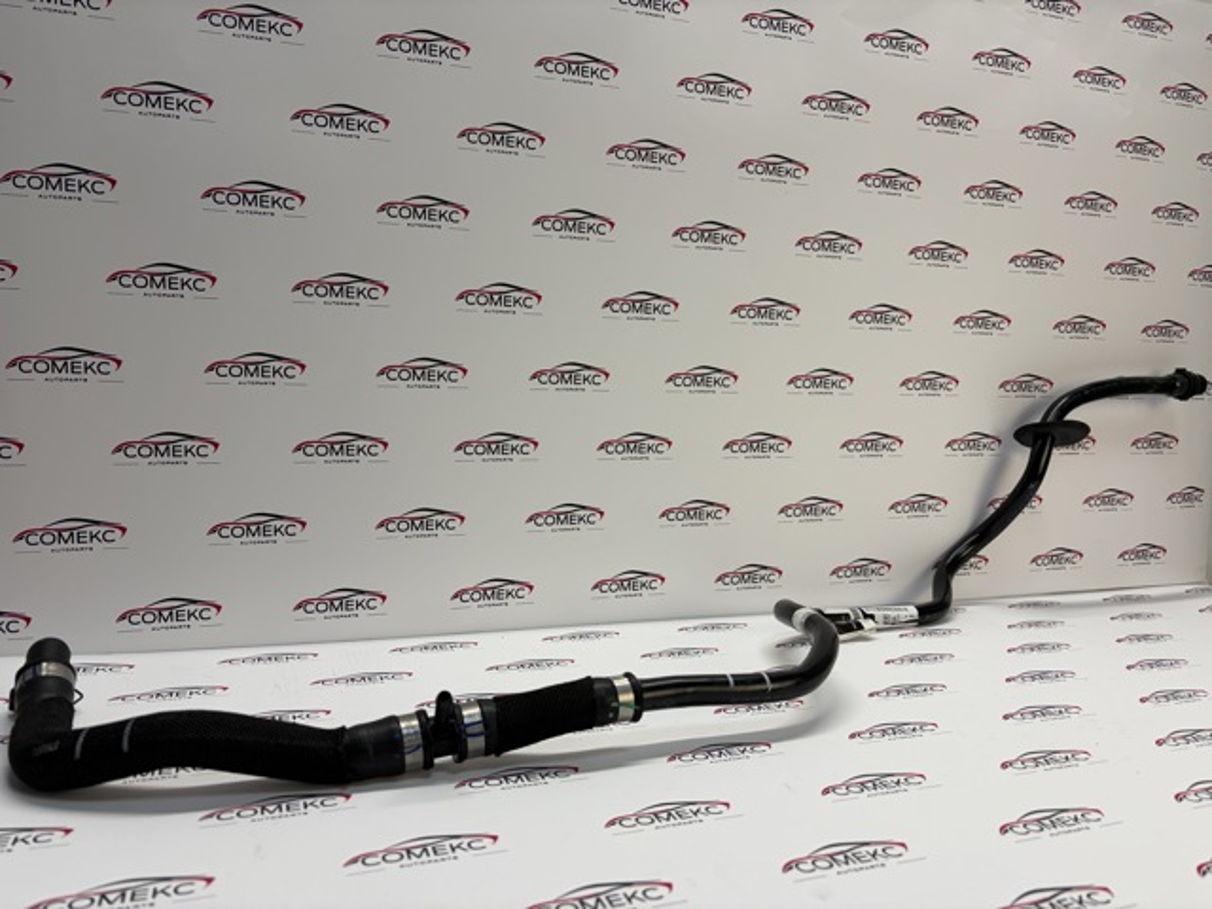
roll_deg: -1.9
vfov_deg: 53.1
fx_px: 910
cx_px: 606
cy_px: 454
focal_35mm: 26
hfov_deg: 67.3
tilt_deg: -4.7
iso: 40
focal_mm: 5.96
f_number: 1.6
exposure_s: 1/204
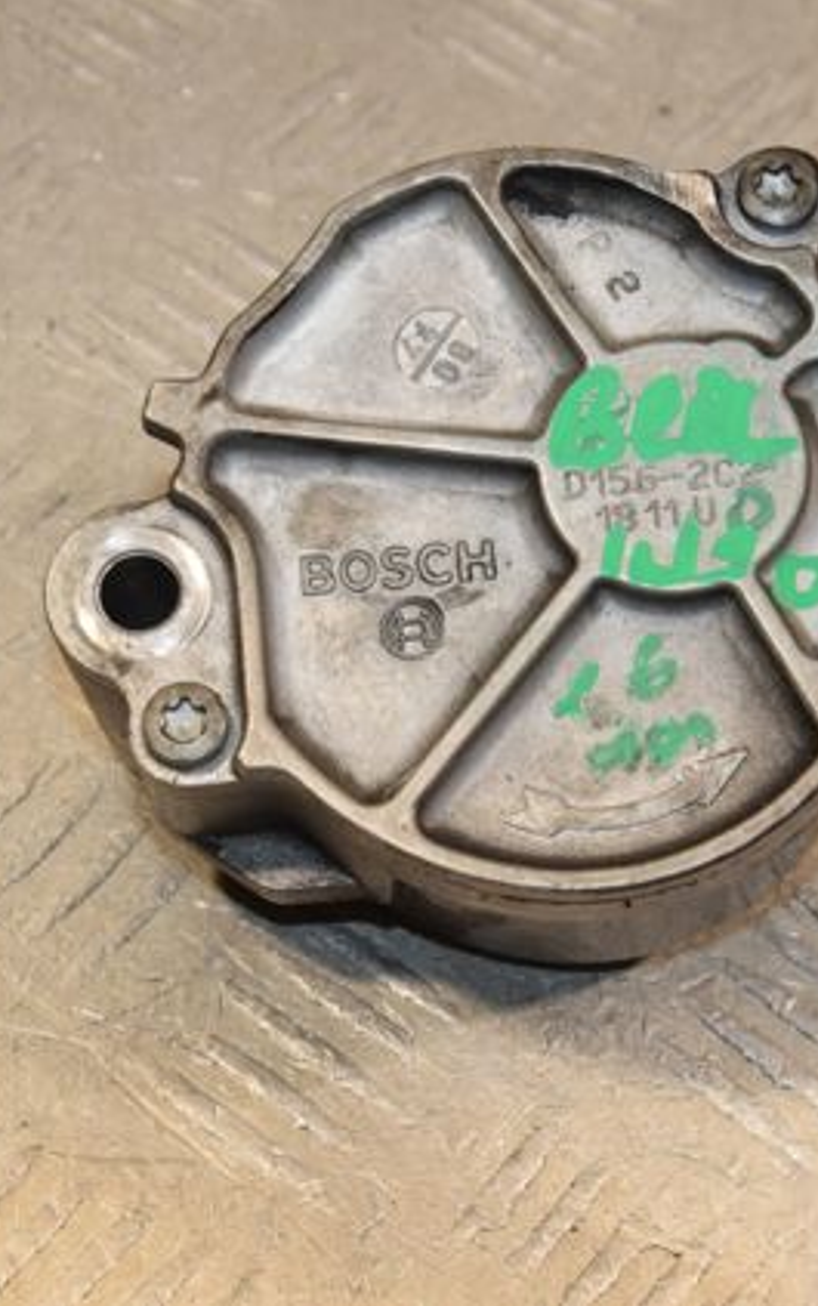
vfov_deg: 15.6
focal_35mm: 134
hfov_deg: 9.8
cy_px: 651
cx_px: 500
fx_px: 4772
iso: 1600
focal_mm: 58
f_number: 7.1
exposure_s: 1/200
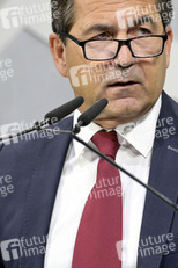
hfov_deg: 1.6
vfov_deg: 2.4
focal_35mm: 858
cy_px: 102
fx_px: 6363
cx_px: 115
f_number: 5.6
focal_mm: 440
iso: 4000
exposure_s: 1/500
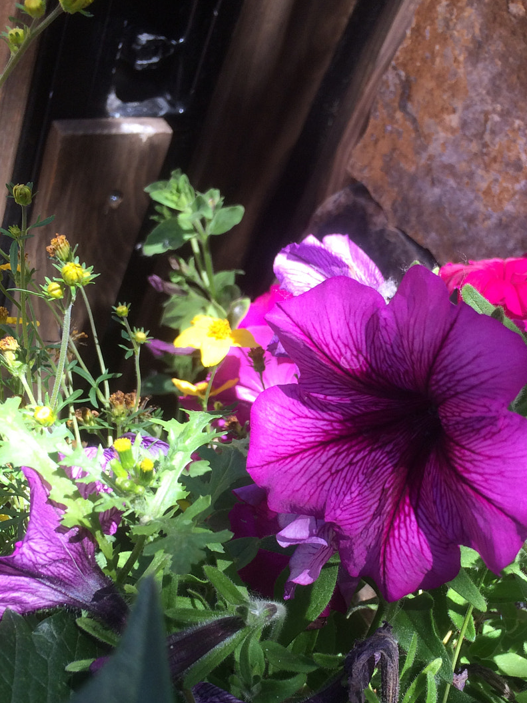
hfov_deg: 32.6
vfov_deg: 42.6
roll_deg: -32.9
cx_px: 356
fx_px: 893
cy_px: 439
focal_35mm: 44
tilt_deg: -44.5
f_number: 2.2
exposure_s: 1/380
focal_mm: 4.15
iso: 32
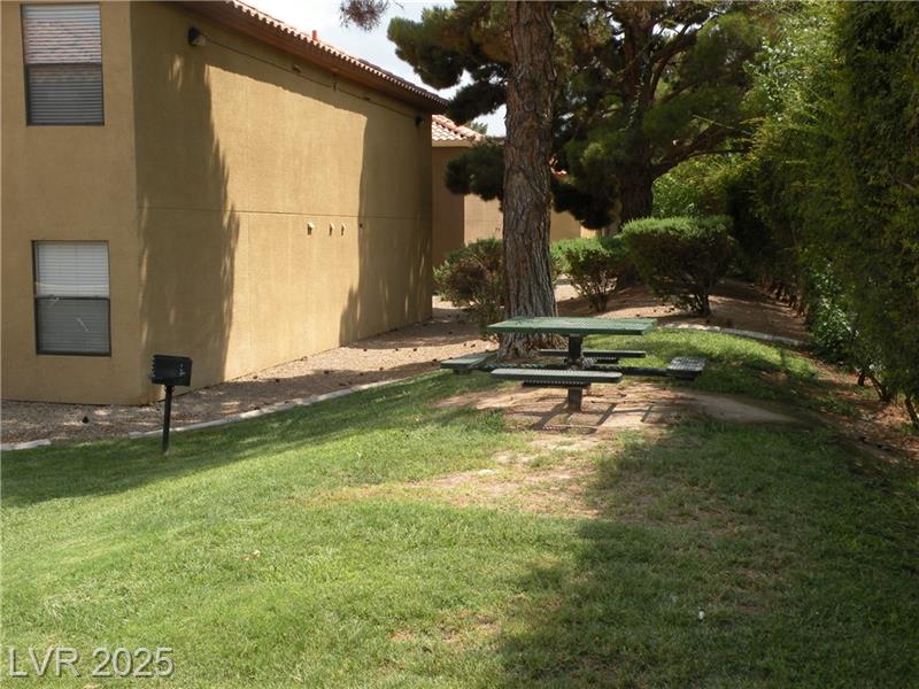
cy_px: 344
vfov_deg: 34.3
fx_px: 1115
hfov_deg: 44.8
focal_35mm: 42
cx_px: 460
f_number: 5.6
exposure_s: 1/176
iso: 64
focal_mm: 7.4
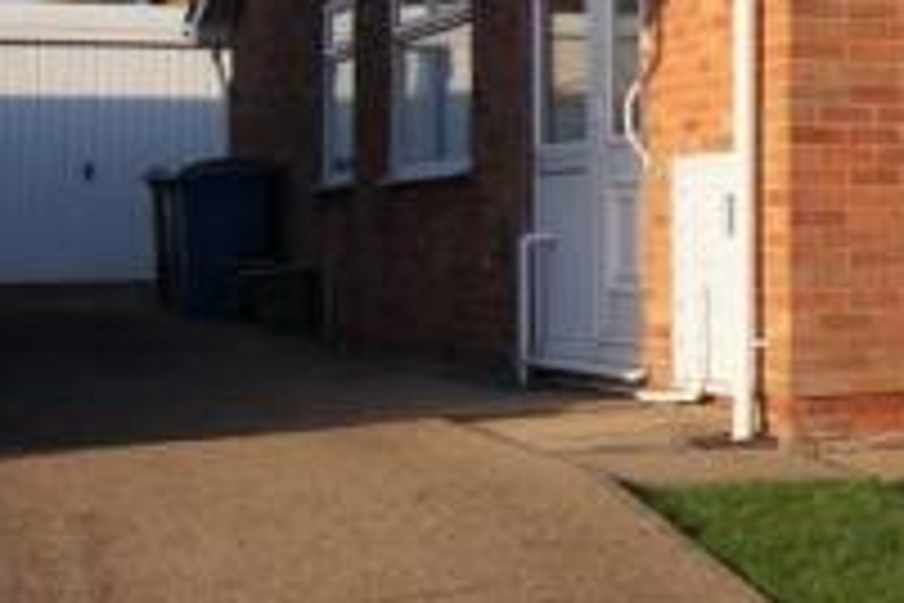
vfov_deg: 13.8
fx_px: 2461
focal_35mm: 98
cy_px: 11
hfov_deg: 19.2
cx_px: 1174
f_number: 9
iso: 100
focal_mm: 20
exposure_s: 1/100
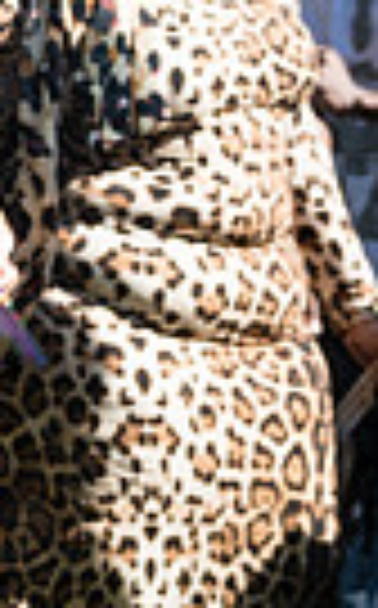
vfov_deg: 11.6
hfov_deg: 6.5
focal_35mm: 180
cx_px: -866
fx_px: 2976
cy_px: 235
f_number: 4.5
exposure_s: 1/500
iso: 200
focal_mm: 38
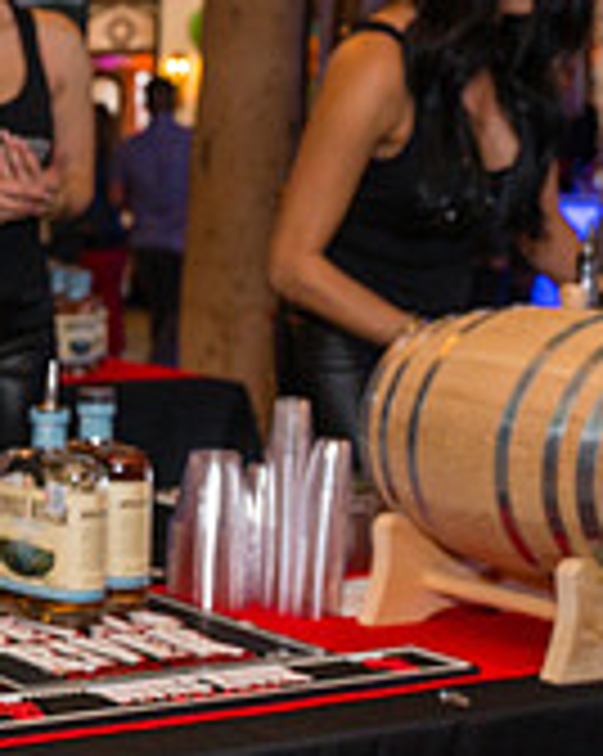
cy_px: 450
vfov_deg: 22.2
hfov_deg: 16.5
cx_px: -261
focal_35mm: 86
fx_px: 1922
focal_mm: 26.5
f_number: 4.5
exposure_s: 1/200
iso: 640
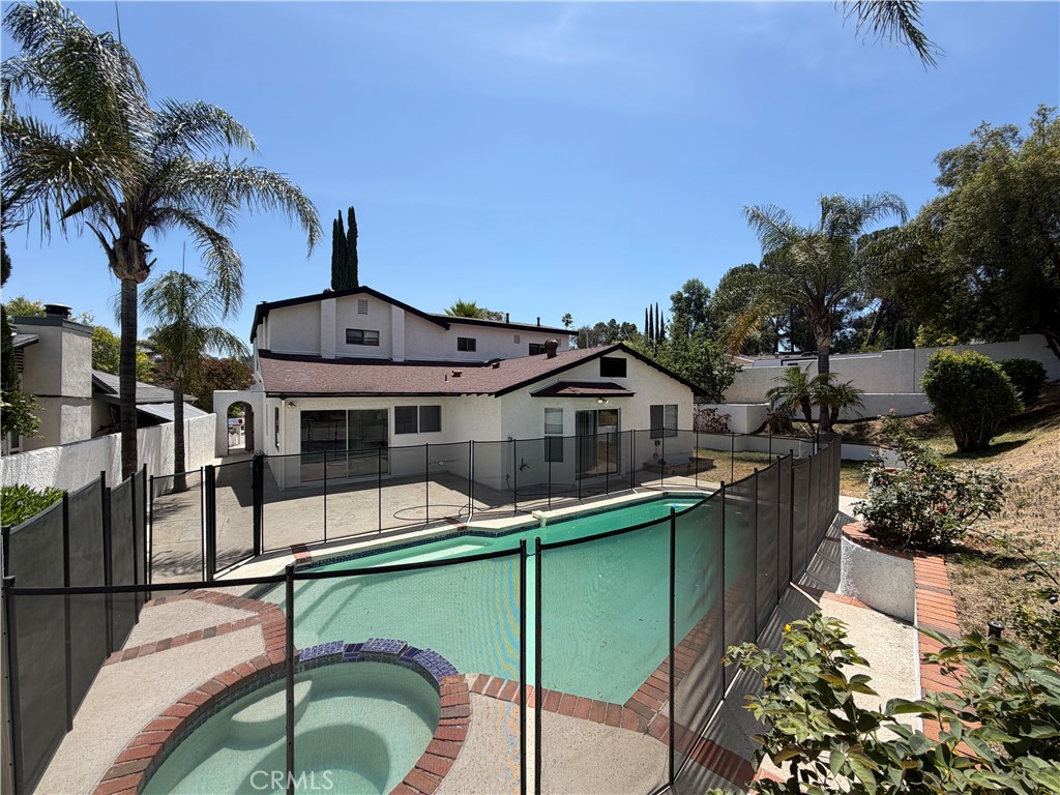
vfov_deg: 85.7
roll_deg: +0.7
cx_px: 530
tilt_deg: -0.8
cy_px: 398
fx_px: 429
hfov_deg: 102.1
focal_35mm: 14
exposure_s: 1/770
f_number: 2.2
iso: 20
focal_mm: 2.22
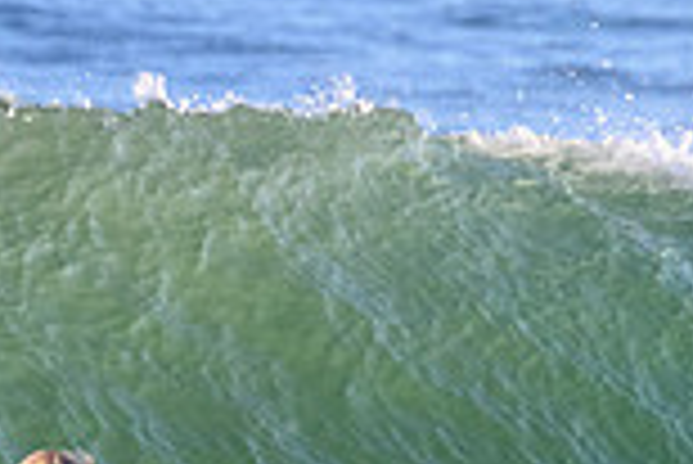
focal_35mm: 3011
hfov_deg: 0.7
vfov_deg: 0.5
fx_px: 58015
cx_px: 112
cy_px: 547
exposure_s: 1/2000
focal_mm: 800
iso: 4000
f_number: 11
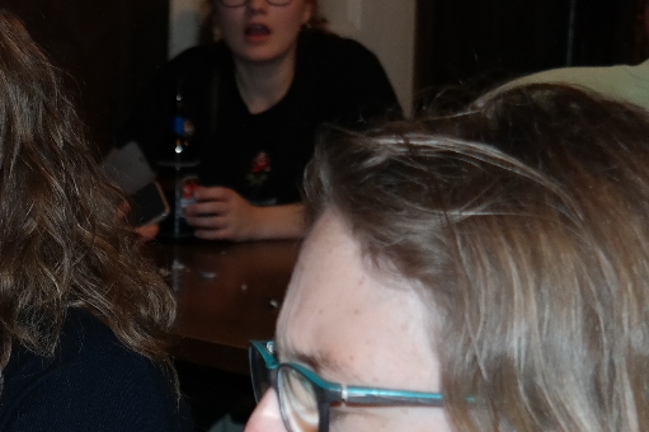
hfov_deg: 16.5
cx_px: -128
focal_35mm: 119
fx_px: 2144
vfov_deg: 11.4
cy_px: 437
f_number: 4
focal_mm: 25
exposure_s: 1/50
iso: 400
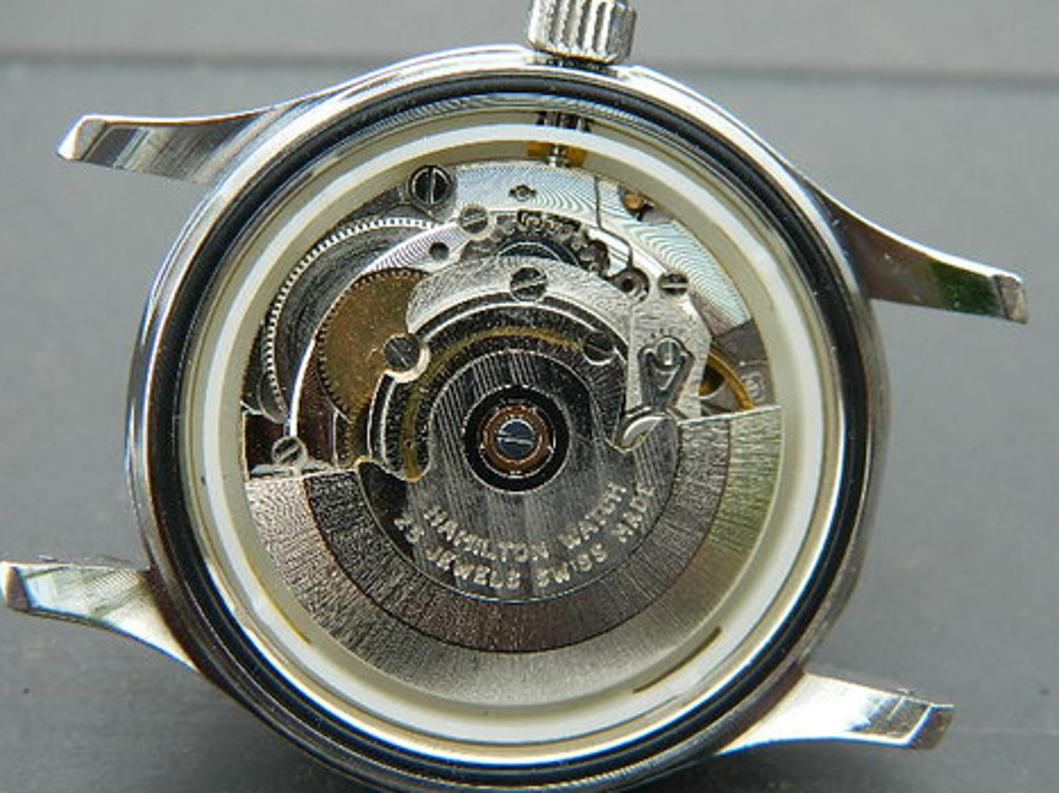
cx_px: 547
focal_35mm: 75
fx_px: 2294
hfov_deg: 26.0
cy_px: 418
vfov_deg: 19.6
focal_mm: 12.6
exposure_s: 1/100
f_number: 4
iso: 80
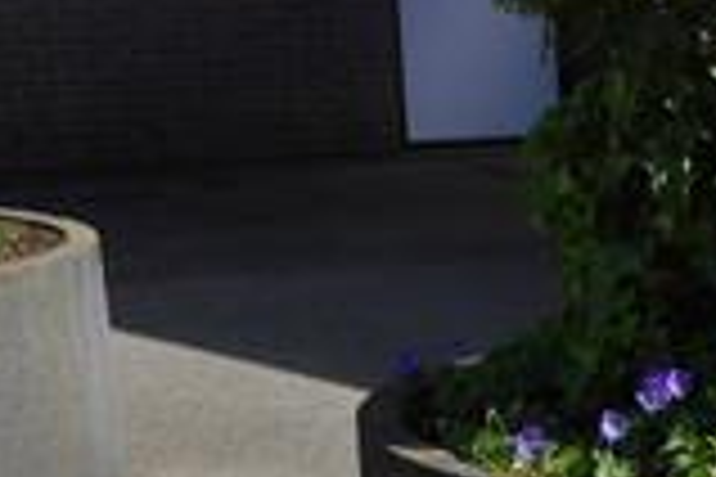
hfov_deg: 16.6
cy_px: 1022
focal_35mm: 117
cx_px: 921
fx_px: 2327
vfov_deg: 10.5
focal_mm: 14
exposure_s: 1/500
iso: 160
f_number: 7.1
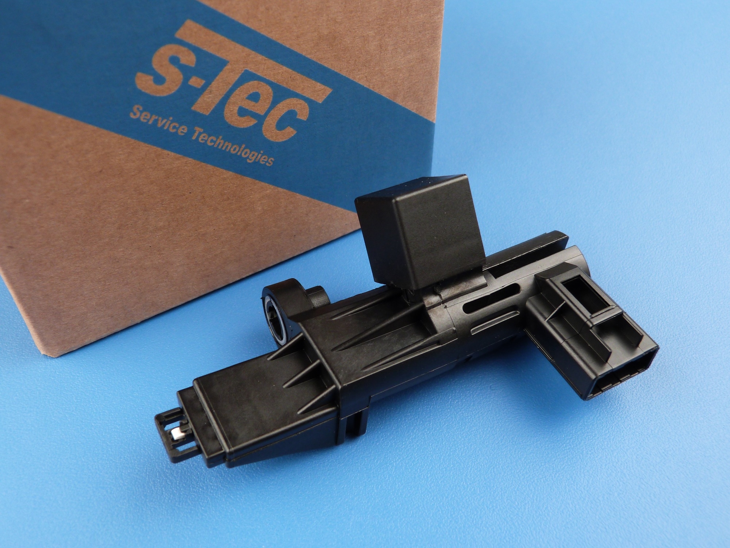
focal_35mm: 34
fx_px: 717
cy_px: 274
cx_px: 365
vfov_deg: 41.8
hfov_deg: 54.0
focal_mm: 6.1
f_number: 3
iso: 160
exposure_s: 1/60
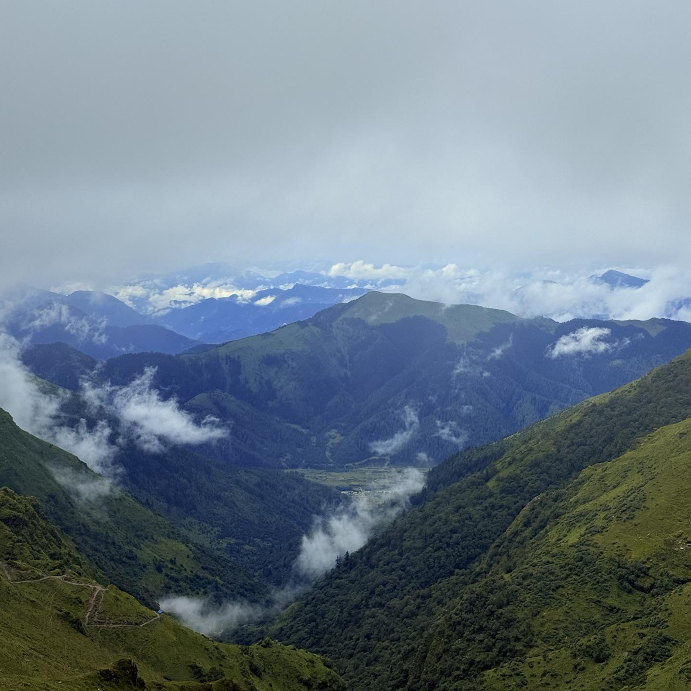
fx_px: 1287
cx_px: 346
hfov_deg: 30.0
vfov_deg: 30.0
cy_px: 278
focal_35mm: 57
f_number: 1.78
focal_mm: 6.76
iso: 64
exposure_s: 1/6536
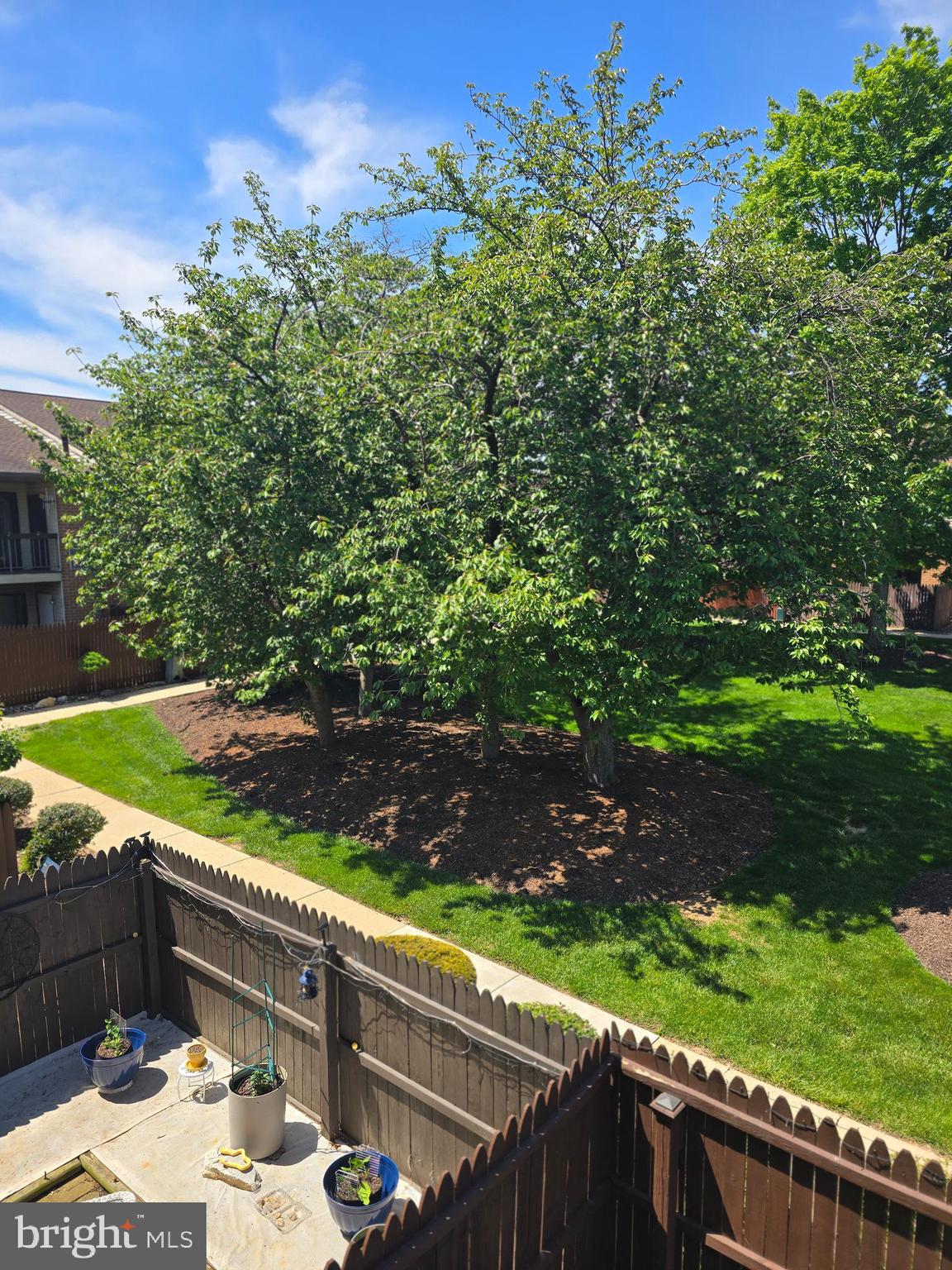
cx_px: 476
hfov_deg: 58.9
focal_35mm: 23
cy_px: 635
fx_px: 843
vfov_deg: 73.9
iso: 12
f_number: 1.7
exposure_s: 1/521
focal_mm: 6.3
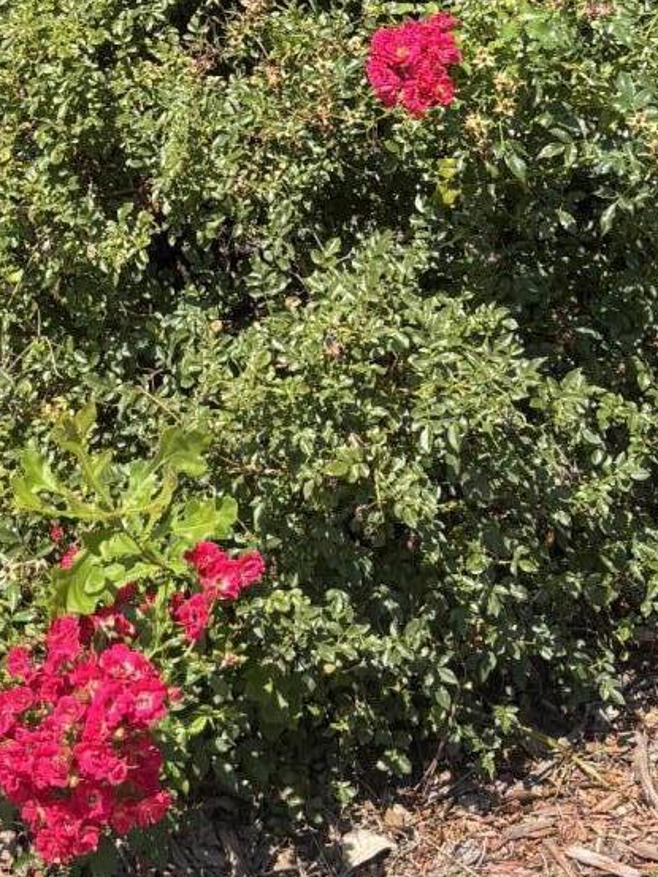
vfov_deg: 20.0
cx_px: 130
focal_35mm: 94
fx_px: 2381
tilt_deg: -20.4
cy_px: -67
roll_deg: +0.8
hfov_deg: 15.6
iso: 50
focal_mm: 5.96
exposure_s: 1/1751
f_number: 1.6
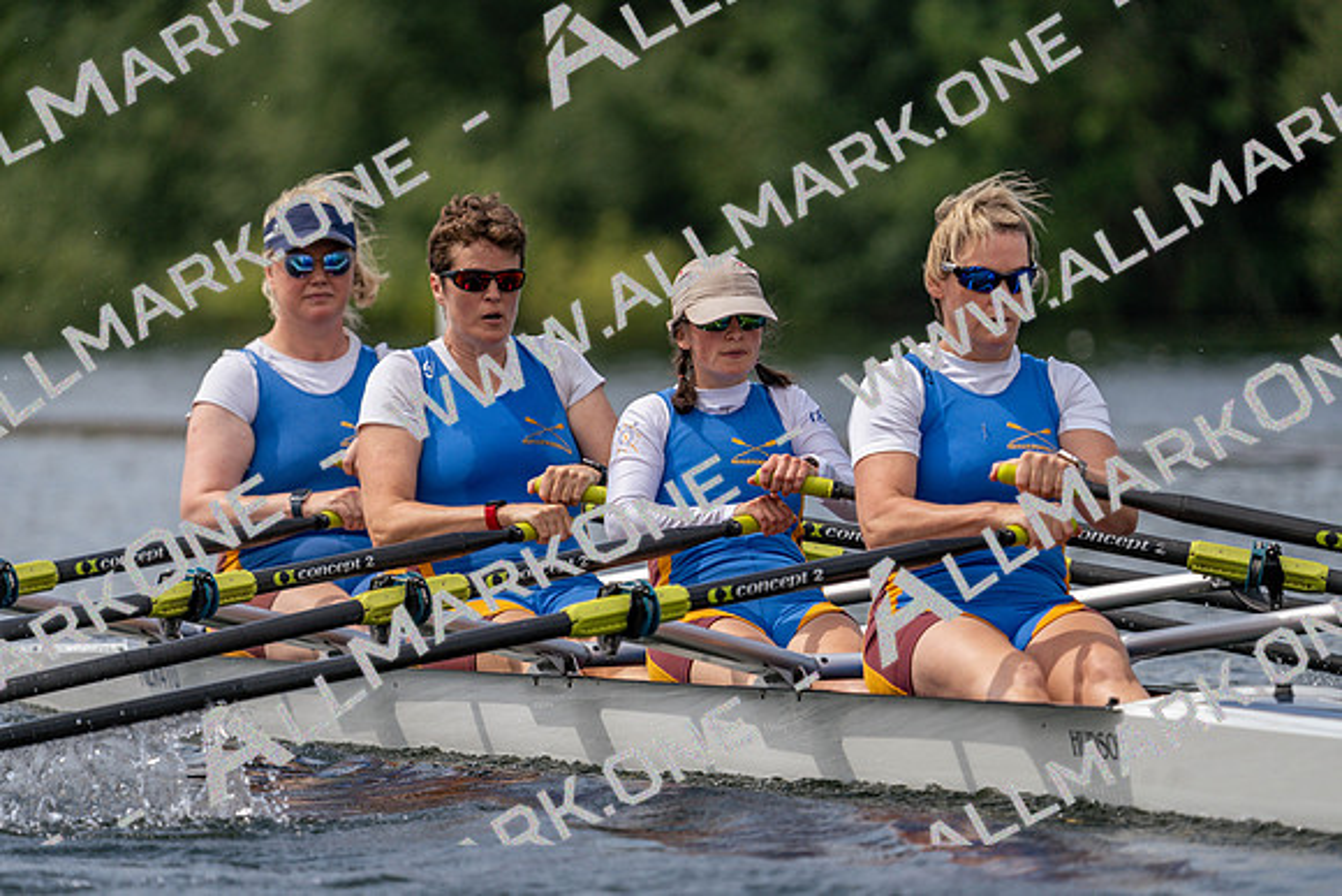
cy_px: 448
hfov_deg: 4.8
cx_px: 671
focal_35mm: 430
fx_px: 16032
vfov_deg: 3.2
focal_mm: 430
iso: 250
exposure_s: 1/1600
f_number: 6.3
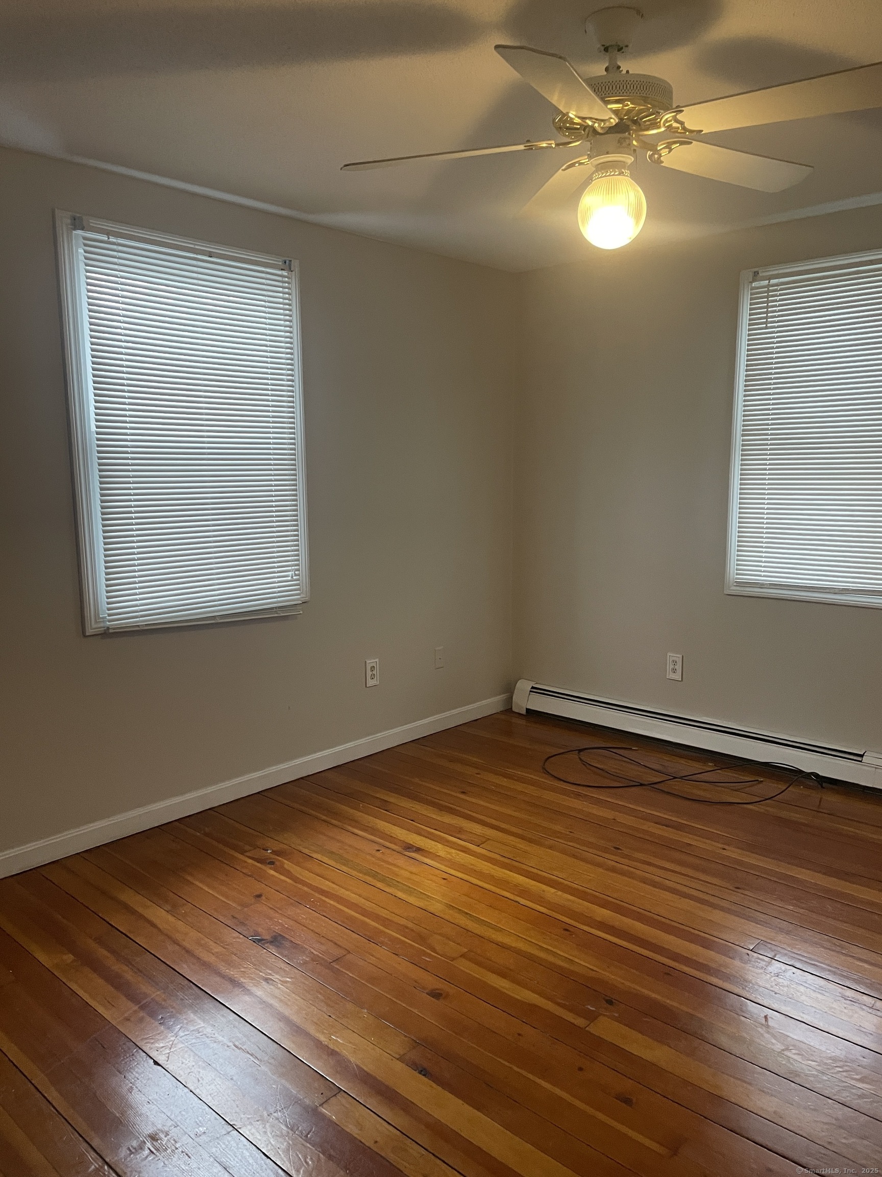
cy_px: 588
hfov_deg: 53.1
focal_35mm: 26
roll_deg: -0.1
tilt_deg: -7.6
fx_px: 883
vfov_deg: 67.3
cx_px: 441
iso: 320
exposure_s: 1/60
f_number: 1.6
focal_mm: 4.2
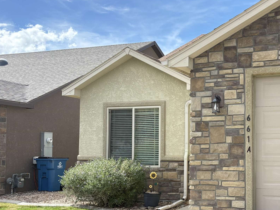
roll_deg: +0.4
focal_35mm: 50
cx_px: 239
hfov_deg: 36.4
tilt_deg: +2.3
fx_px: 404
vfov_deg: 29.0
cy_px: 130
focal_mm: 5.96
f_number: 1.6
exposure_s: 1/1517
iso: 50
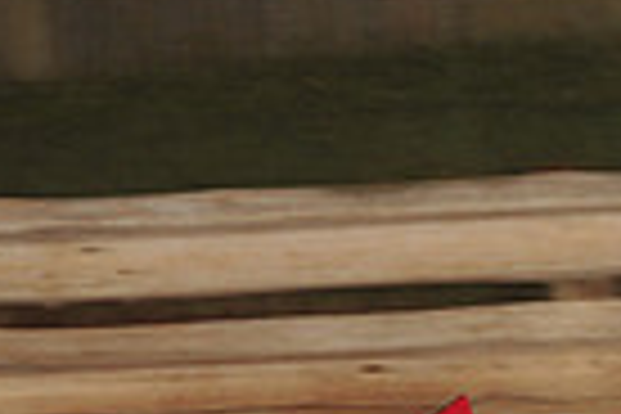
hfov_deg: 2.9
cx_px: 1242
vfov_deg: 1.9
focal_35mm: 713
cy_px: 297
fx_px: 12298
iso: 800
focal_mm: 170
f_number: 6.3
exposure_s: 1/320
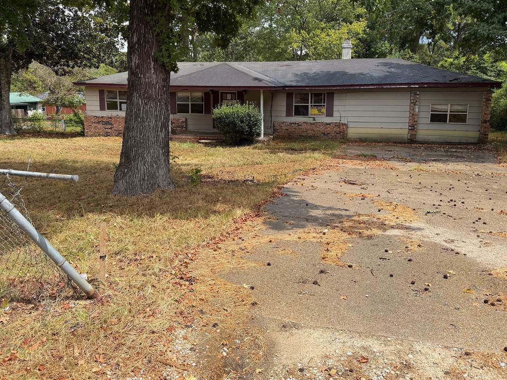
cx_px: 241
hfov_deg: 61.6
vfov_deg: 48.0
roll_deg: -1.5
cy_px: 154
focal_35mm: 29
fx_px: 425
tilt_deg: -8.0
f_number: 1.78
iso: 100
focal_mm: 6.76
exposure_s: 1/3953
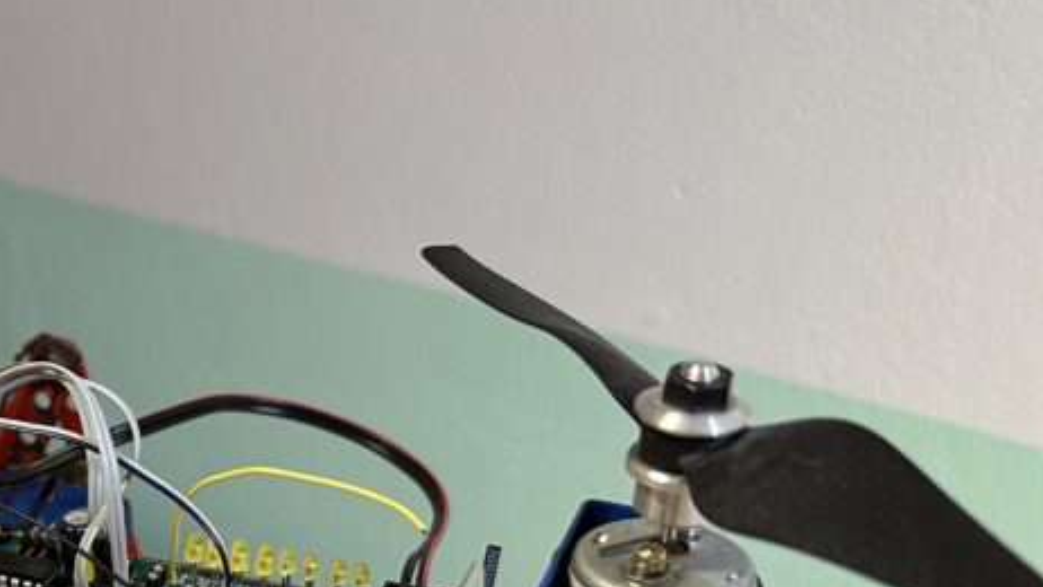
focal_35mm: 58
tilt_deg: -38.0
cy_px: 668
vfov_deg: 19.7
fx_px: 1604
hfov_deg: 33.2
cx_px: 16
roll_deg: +0.7
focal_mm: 6.86
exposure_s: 1/50
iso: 250
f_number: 1.78
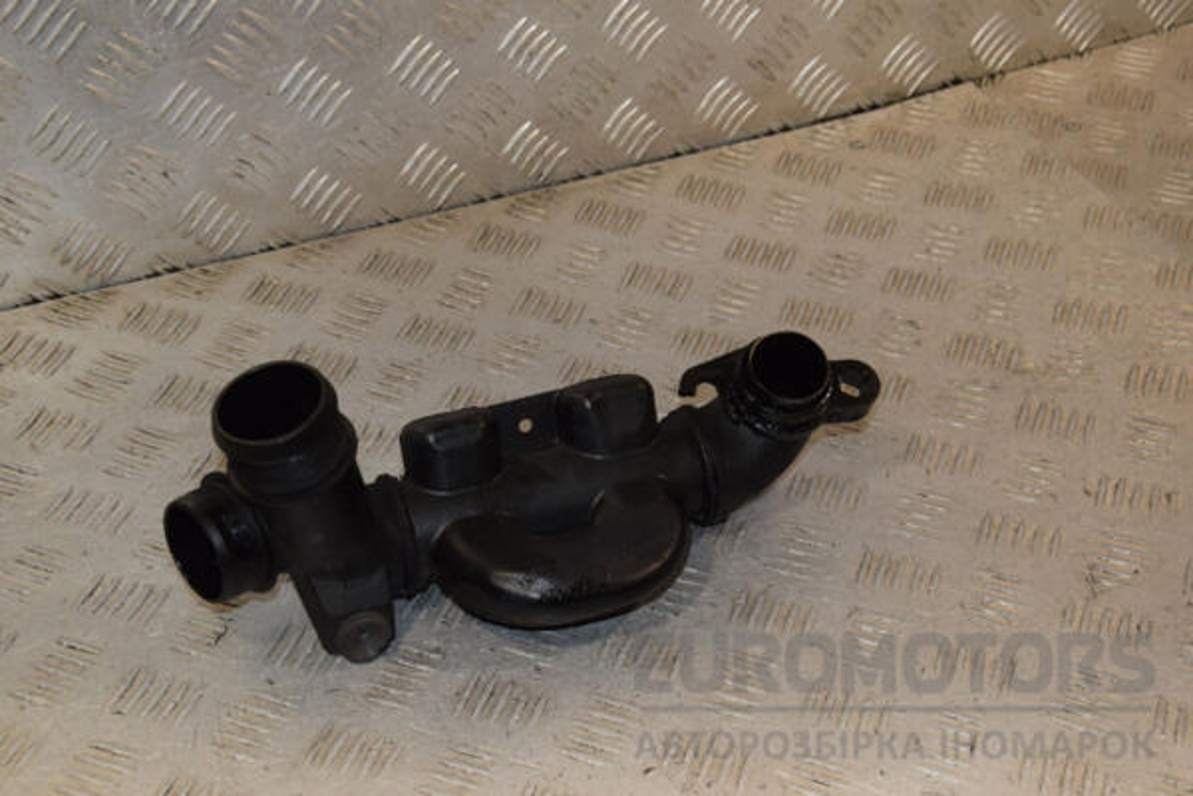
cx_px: 596
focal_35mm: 60
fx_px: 1988
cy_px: 398
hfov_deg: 33.4
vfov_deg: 22.6
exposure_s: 1/200
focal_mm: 40
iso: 800
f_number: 8
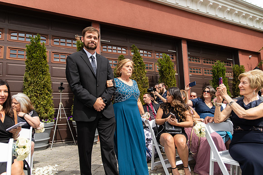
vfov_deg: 53.2
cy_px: 88
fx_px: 175
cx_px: 132
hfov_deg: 73.7
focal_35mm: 24
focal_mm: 24
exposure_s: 1/1250
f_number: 2.8
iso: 125
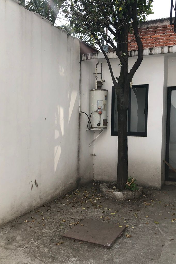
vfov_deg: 55.8
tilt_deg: -6.1
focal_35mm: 34
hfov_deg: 38.8
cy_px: 136
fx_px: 249
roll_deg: +0.8
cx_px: 100
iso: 20
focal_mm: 3.99
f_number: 1.8
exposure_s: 1/873
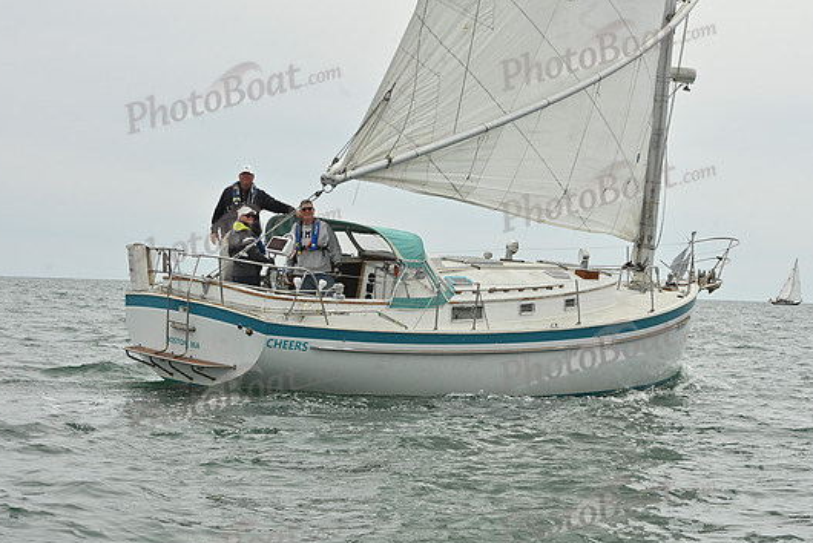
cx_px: 422
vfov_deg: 14.7
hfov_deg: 21.9
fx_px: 2101
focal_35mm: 93
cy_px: 294
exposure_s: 1/1000
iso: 320
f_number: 10
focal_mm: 85
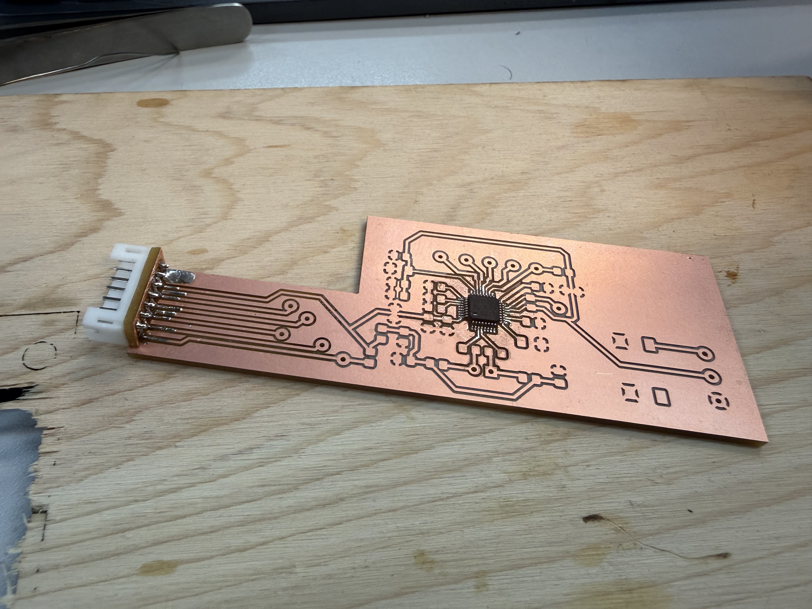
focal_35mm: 24
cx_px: 406
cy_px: 304
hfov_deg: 71.6
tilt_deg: -54.2
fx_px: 563
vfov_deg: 56.8
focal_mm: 2.22
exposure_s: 1/100
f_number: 2.2
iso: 80
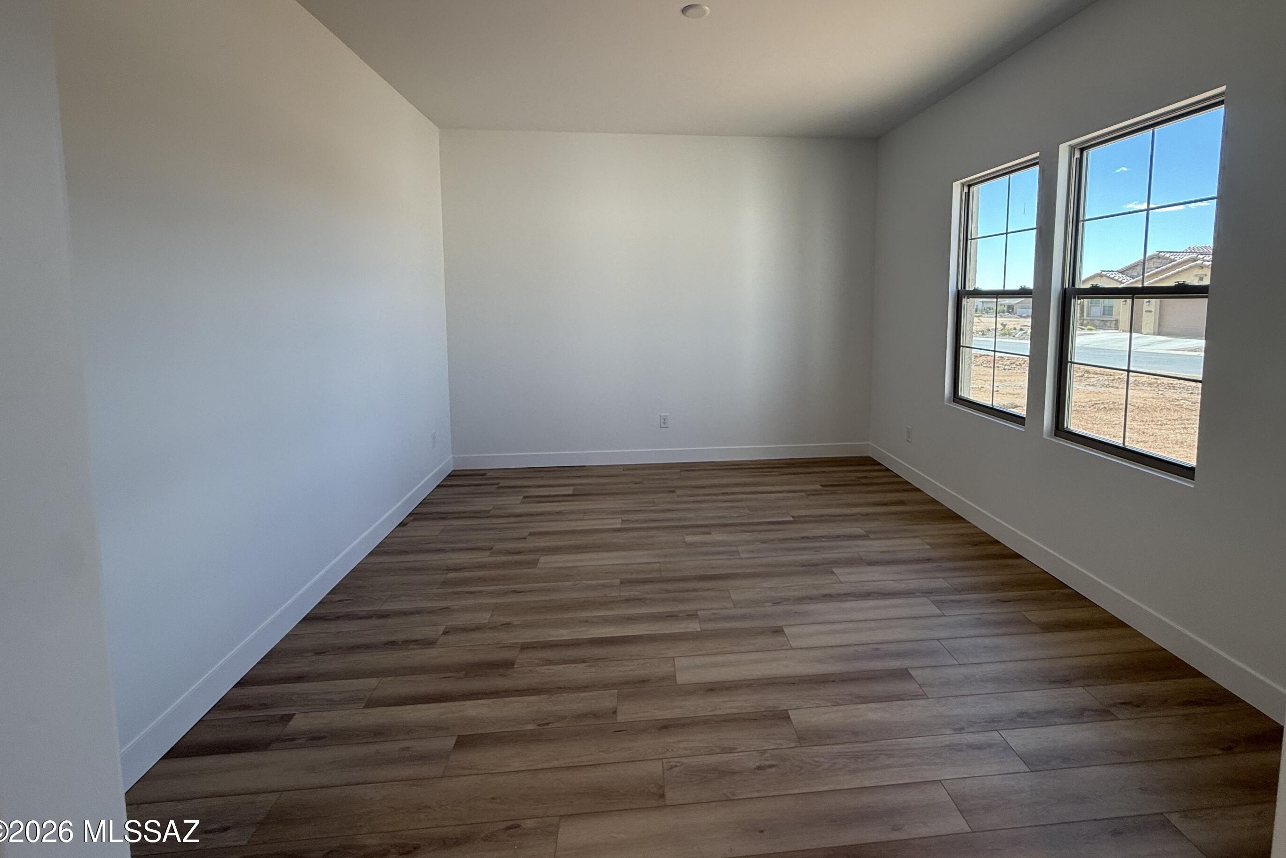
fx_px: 572
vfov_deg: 73.1
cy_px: 350
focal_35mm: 16
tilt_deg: -5.2
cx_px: 690
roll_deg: -0.1
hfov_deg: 96.6
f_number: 2.2
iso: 64
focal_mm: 2.22
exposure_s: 1/120
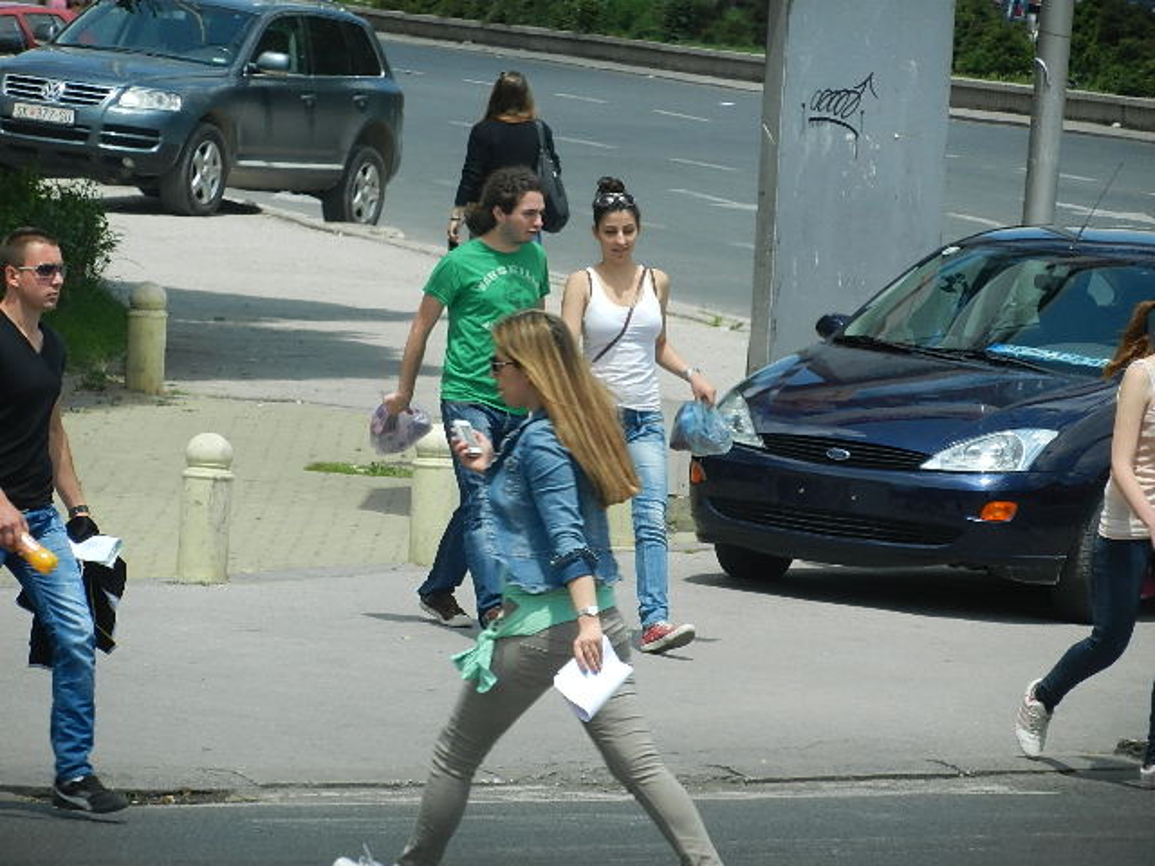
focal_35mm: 292
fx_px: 9743
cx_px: 578
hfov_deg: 6.8
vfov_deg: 5.1
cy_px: 433
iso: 160
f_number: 5.3
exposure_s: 1/250
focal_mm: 52.6
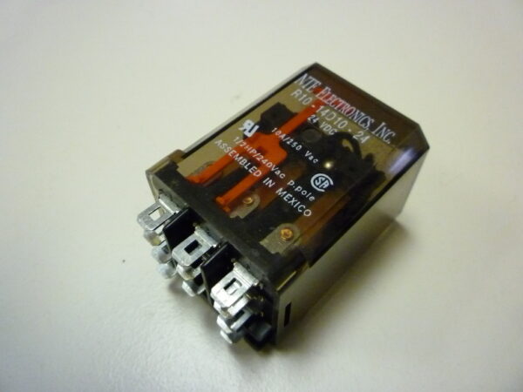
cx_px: 262
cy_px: 196
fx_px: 438
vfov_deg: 48.2
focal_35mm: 29
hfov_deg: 61.7
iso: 800
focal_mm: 5.2
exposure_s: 1/50
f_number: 3.3
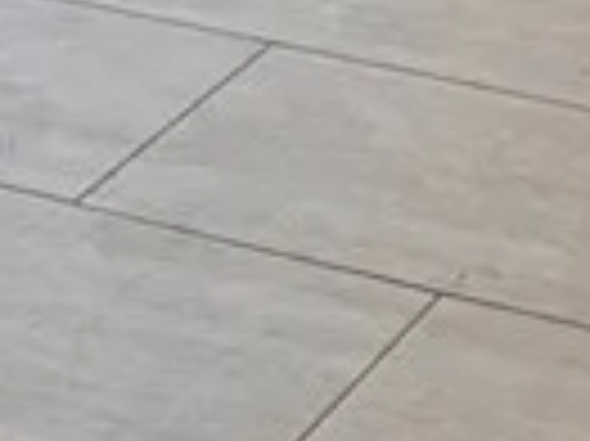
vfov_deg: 6.6
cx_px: 522
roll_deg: -0.6
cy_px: -1206
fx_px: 3201
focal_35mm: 188
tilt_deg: -2.3
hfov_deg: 10.5
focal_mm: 6.76
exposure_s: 1/456
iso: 100
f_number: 1.78
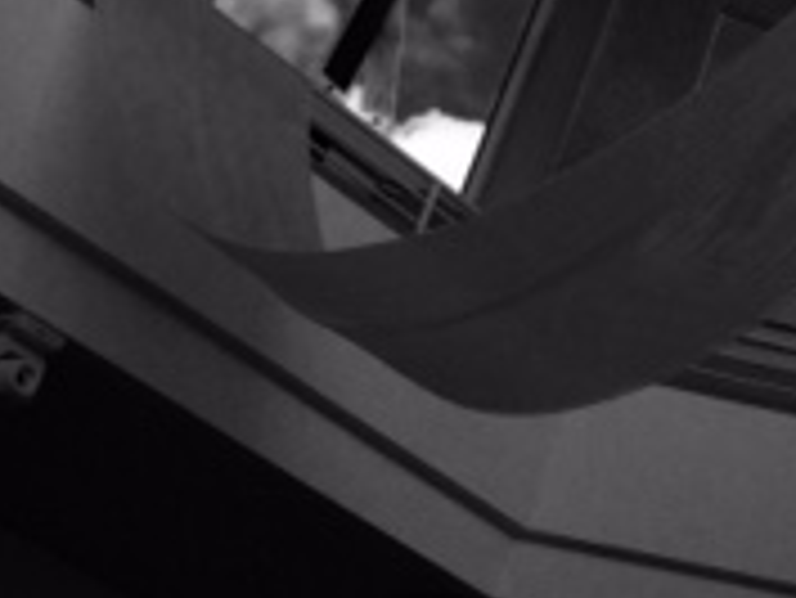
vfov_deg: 13.5
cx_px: 1399
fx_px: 2416
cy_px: -216
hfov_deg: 16.1
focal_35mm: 105
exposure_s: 1/838
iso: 32
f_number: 2.2
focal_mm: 4.15
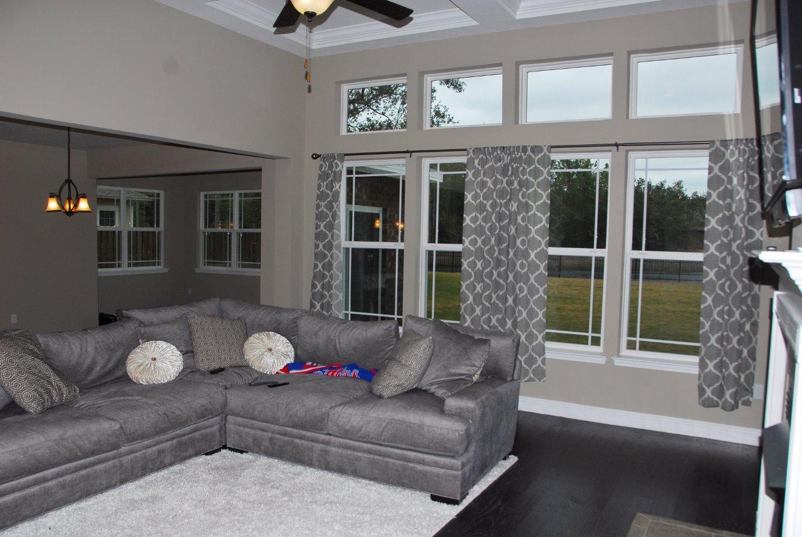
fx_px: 602
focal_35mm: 27
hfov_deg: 67.3
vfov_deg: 48.1
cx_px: 401
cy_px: 268
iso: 250
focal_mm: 18
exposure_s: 1/250
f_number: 5.6
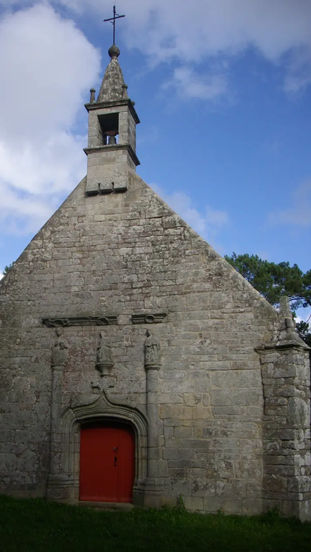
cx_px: 111
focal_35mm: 41
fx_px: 601
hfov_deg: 28.9
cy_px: 277
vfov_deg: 49.4
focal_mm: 6.2
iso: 100
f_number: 5.6
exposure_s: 1/320
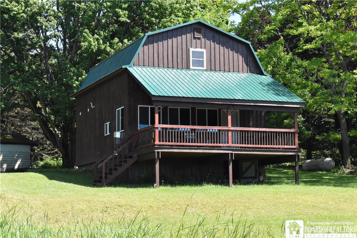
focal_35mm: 82
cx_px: 178
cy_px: 119
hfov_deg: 24.6
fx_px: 818
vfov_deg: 16.6
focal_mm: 55
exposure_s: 1/2000
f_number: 9
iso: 3200
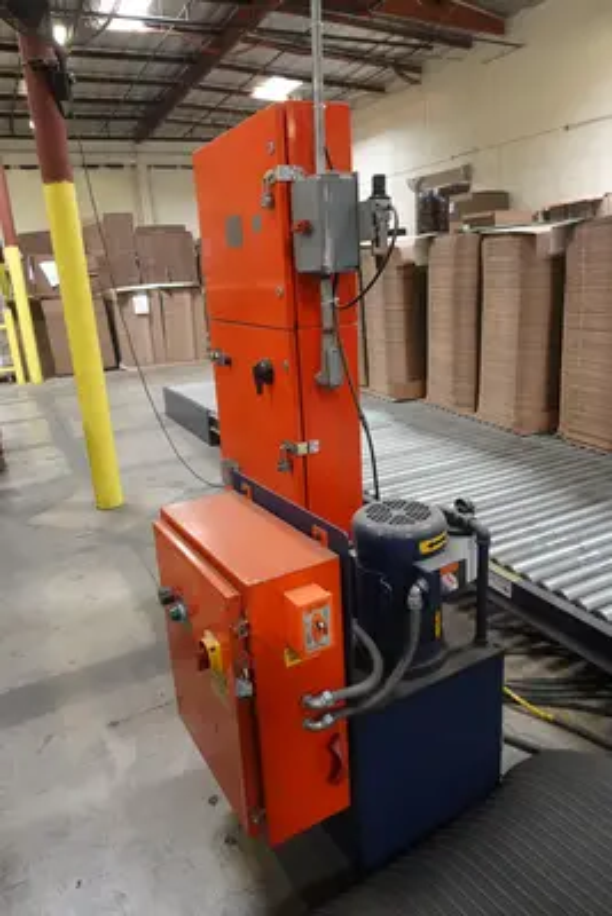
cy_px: 458
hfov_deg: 53.2
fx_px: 611
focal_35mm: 24
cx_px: 306
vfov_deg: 73.7
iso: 1600
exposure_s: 1/250
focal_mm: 8.8
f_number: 1.8
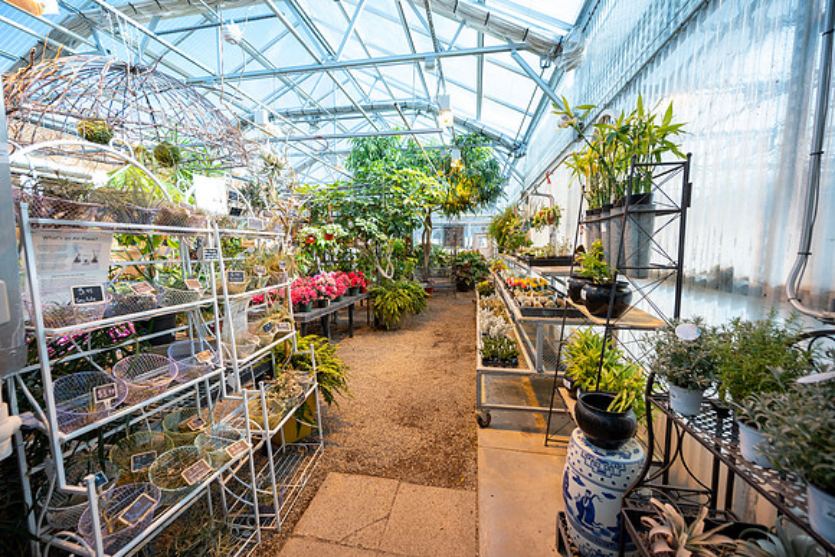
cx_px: 418
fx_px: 325
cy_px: 278
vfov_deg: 81.2
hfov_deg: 104.2
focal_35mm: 14
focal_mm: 14
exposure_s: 1/160
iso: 125
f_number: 4
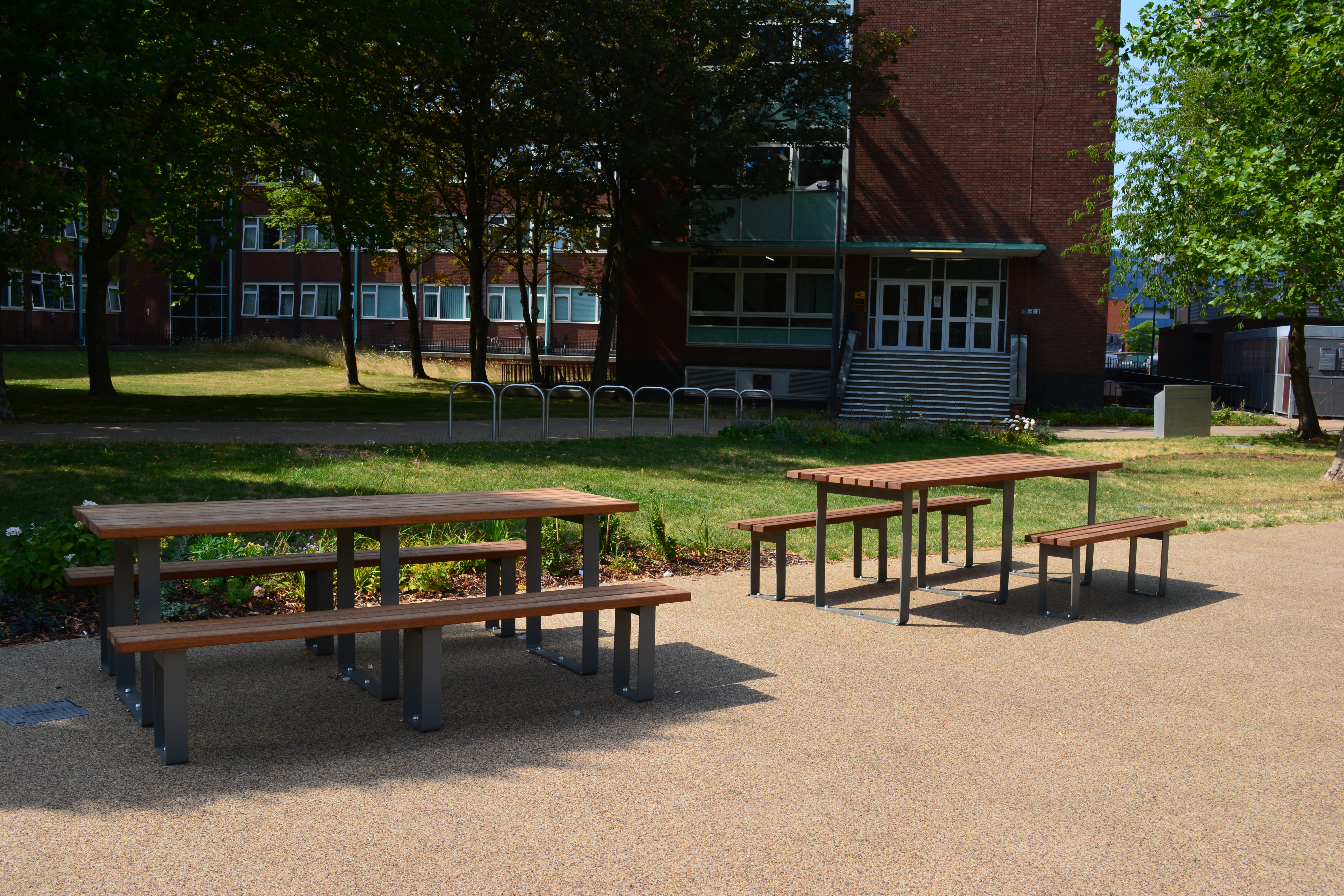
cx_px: 672
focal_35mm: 36
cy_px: 448
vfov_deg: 36.9
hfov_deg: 53.1
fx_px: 1344
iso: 250
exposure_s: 1/250
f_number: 10
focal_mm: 24
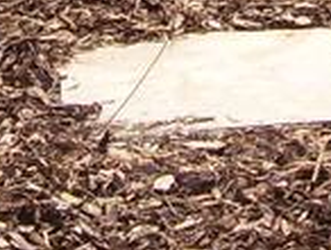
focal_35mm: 217
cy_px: -214
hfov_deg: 9.1
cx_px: 226
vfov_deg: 6.7
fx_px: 2078
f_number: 4.8
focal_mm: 5.6
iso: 80
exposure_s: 1/250
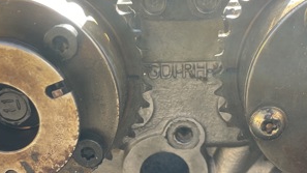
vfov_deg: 19.4
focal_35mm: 61
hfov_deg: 34.3
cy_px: 157
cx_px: 166
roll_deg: +2.7
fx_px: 497
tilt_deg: -26.0
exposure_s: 1/306
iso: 32
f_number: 1.6
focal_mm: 4.2
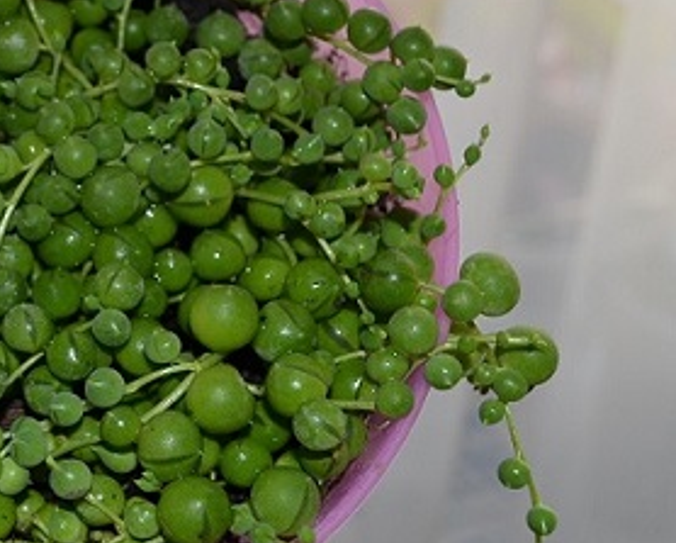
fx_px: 1662
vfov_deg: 18.5
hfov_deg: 22.0
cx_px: -29
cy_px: 206
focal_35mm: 83
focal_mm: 26
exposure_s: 1/30
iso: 200
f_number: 5.6
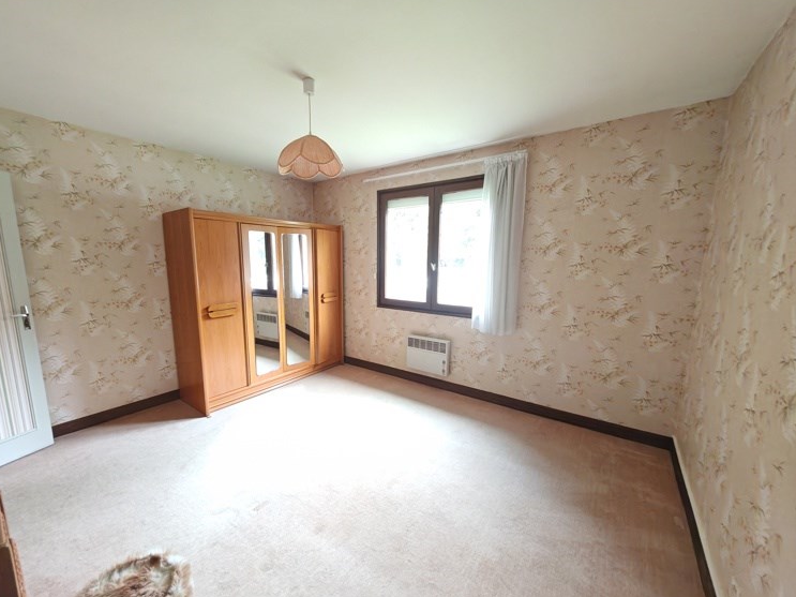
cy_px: 307
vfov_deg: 85.6
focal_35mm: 14
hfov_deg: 101.9
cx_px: 369
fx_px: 322
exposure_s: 1/20
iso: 1600
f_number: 2
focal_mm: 1.82
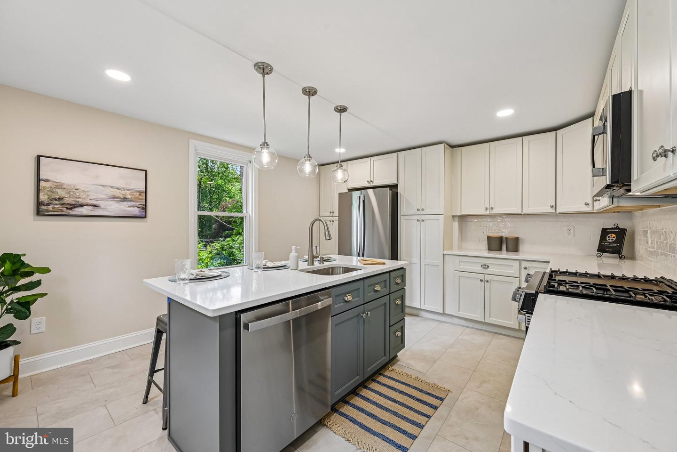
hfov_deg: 104.3
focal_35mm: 14
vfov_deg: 81.2
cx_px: 338
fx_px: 263
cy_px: 226
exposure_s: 1/15
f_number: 8
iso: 180
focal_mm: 14
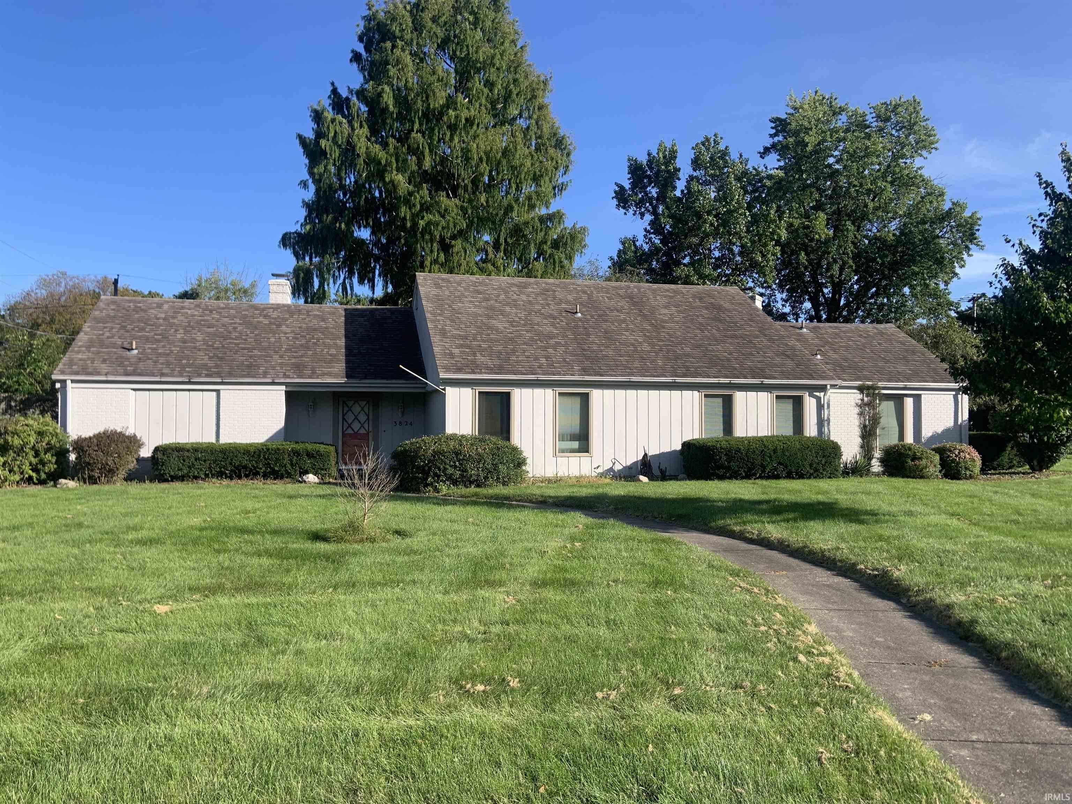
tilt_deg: +1.0
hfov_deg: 67.3
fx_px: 805
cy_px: 402
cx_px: 536
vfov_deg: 53.1
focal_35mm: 26
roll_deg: -0.7
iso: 25
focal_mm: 4.25
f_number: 1.8
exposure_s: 1/1136
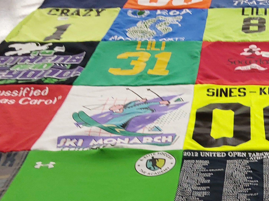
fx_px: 490
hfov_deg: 29.0
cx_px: 261
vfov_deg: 22.5
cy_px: 195
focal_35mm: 63
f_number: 1.9
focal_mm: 2.91
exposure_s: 1/50
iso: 100
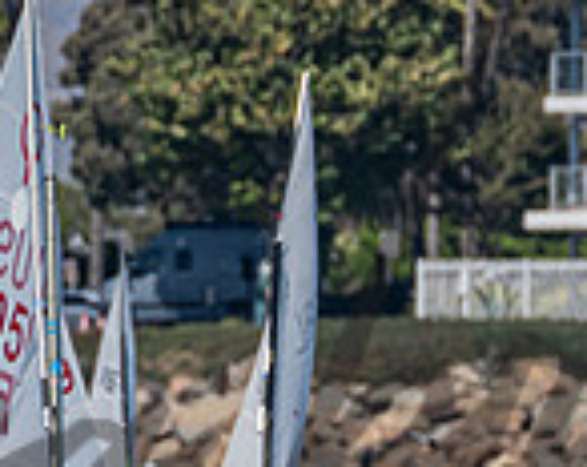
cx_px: 527
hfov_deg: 1.1
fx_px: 31898
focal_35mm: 1841
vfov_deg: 0.8
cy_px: 638
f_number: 8
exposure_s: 1/1000
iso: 250
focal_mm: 360
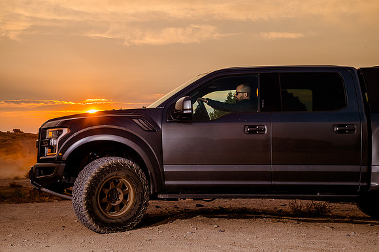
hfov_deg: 31.0
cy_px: 126
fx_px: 684
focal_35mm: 65
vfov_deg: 20.9
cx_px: 190
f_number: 14
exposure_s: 1/100
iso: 200
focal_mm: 65
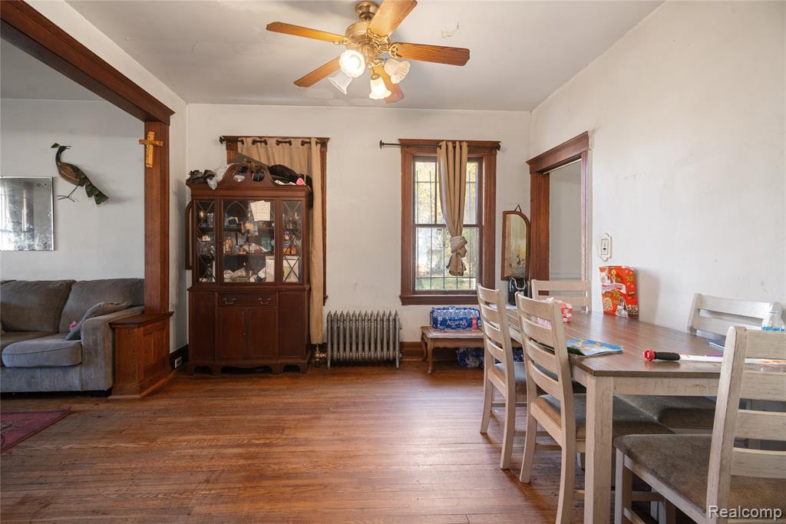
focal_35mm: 30
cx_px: 393
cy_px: 262
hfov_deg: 61.9
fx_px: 655
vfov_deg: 43.6
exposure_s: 1/5
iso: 320
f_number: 9
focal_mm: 30
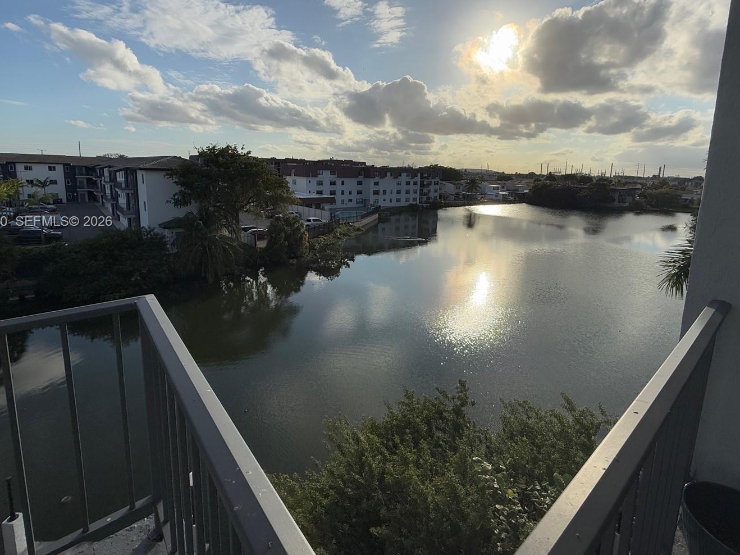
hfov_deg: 91.0
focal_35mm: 17
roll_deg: -1.4
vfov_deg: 73.9
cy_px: 222
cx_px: 387
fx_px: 363
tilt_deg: -7.7
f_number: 2.2
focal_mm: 2.22
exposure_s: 1/4762
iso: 50
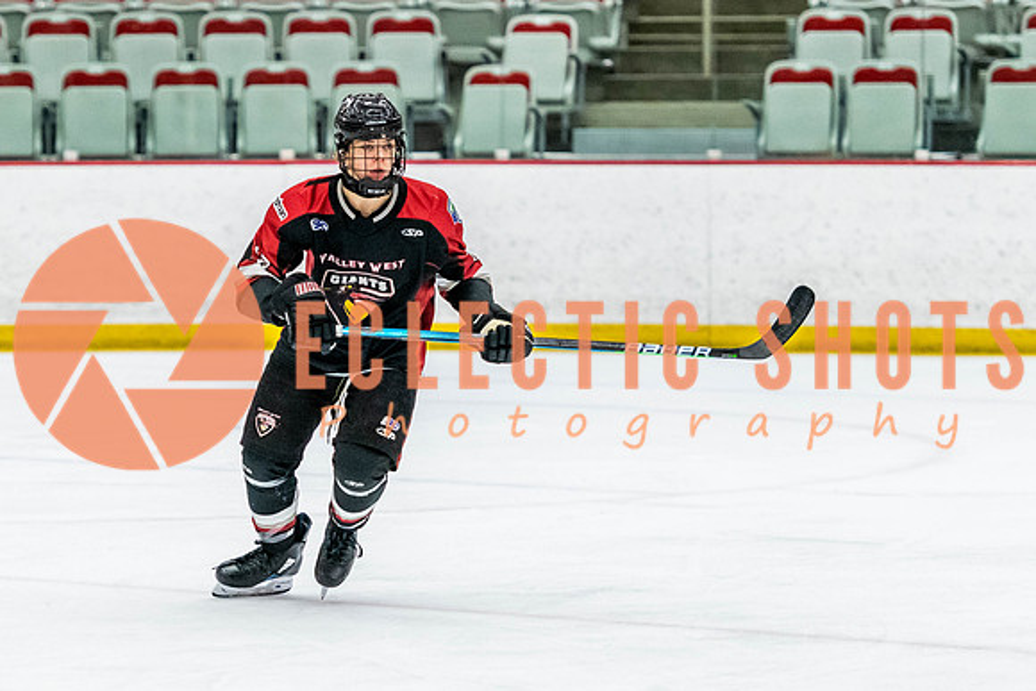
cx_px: 322
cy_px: 345
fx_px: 6736
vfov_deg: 5.9
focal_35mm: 234
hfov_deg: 8.8
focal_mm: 135
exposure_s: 1/640
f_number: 2.8
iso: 3200
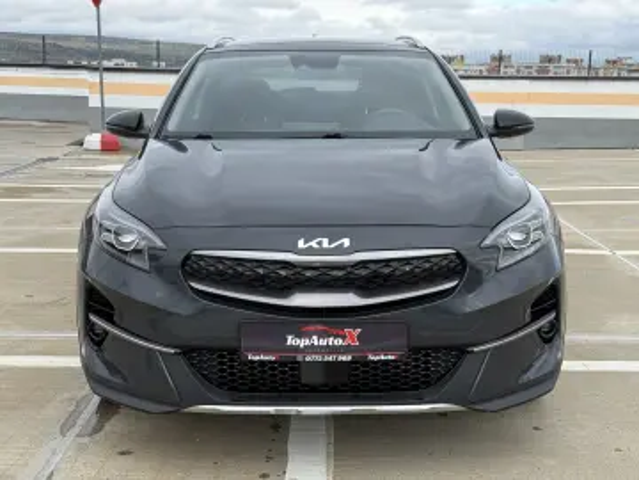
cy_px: 240
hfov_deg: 39.7
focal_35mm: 48
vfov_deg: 30.3
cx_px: 320
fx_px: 886
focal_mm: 6.76
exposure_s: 1/2088
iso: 64
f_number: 1.78
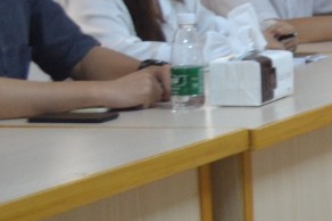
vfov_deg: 7.5
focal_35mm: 181
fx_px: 1667
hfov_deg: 9.5
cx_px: 900
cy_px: -40
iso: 640
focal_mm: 22
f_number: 3.8
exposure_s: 1/60
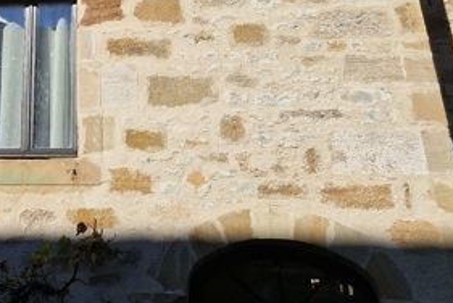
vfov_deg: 18.1
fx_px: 857
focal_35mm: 68
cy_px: -140
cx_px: -6
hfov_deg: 27.8
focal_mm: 5.4
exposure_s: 1/3728
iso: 50
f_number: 1.8
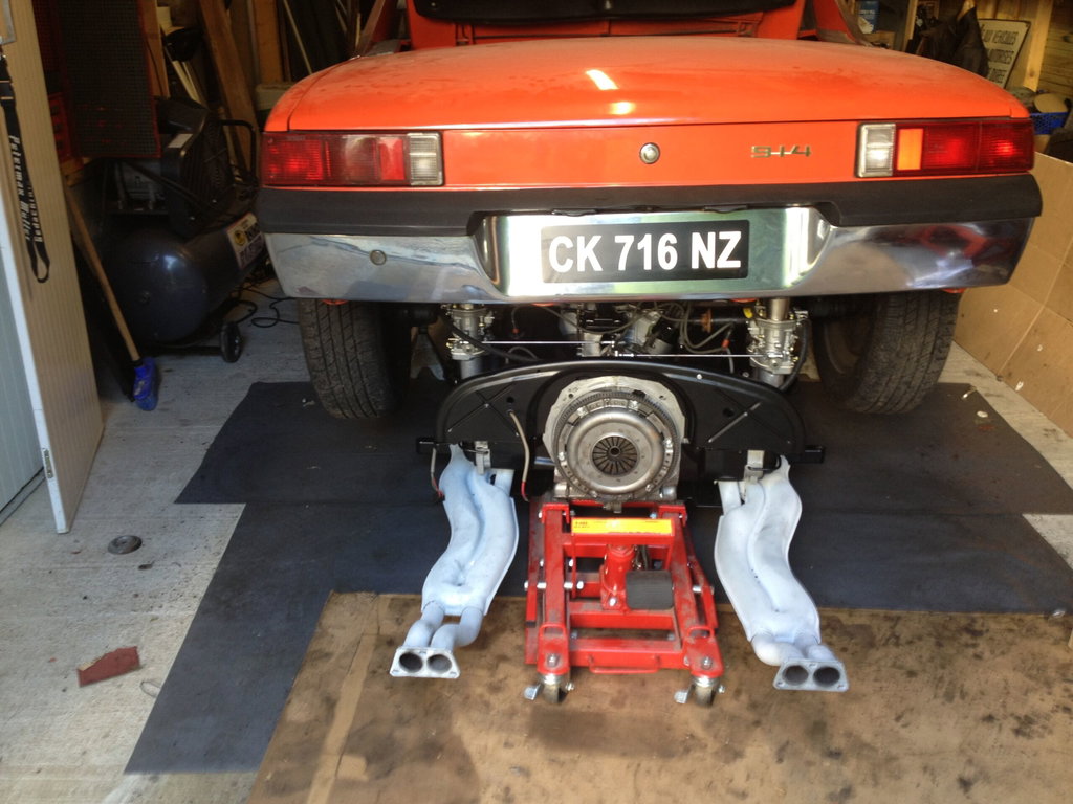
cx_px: 536
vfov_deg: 40.7
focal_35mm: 35
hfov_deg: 52.6
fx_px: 1085
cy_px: 402
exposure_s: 1/20
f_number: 2.4
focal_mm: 4.28
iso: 50
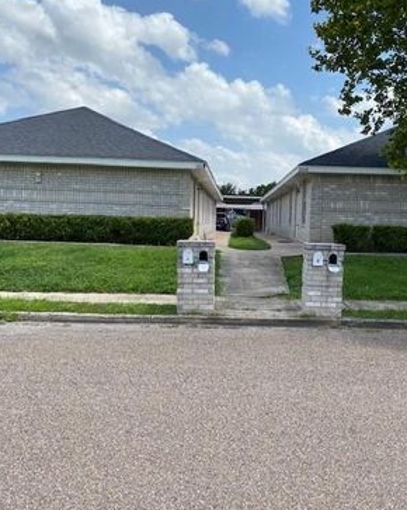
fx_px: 527
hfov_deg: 41.9
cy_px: 254
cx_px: 255
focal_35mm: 35
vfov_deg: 51.6
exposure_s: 1/2315
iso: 32
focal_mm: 4.25
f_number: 1.8
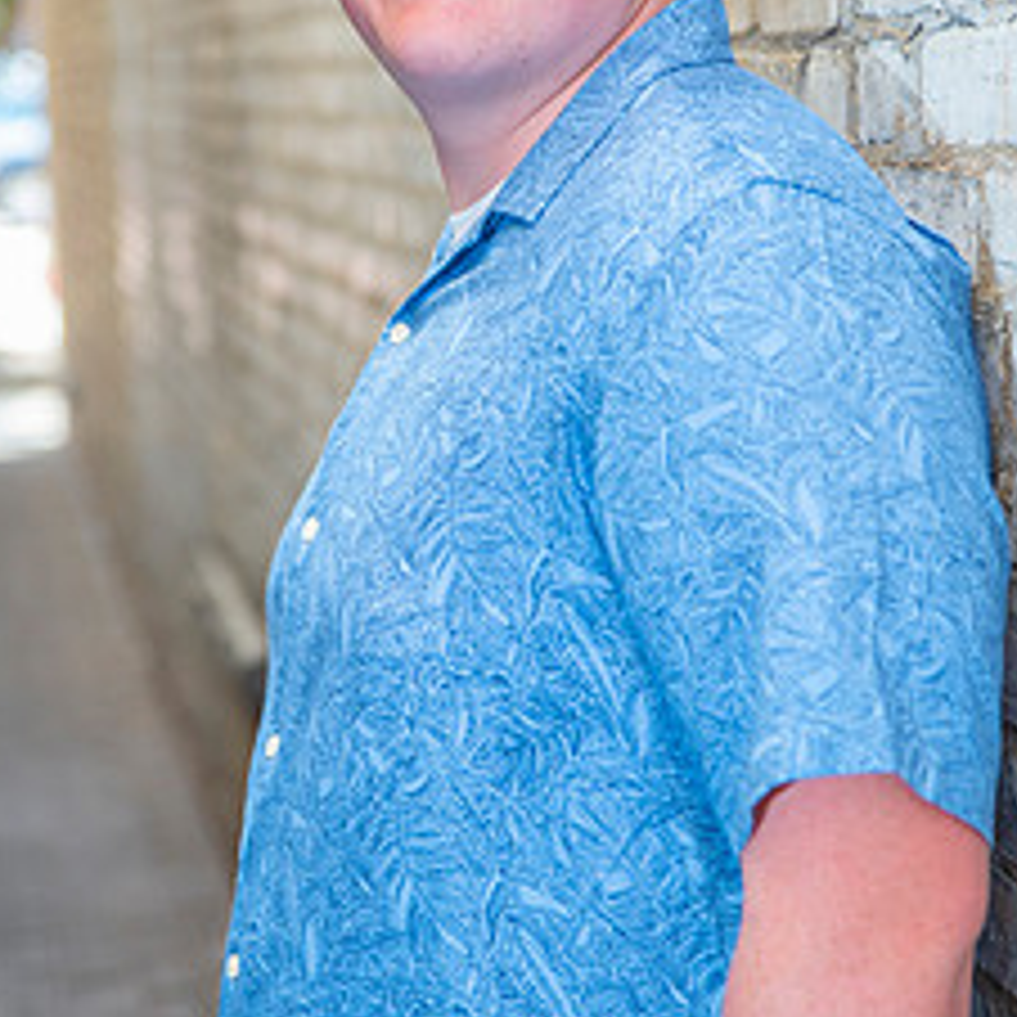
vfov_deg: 17.7
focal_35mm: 98
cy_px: 387
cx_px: 396
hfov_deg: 17.7
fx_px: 3257
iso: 160
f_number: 2.8
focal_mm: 58
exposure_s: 1/125
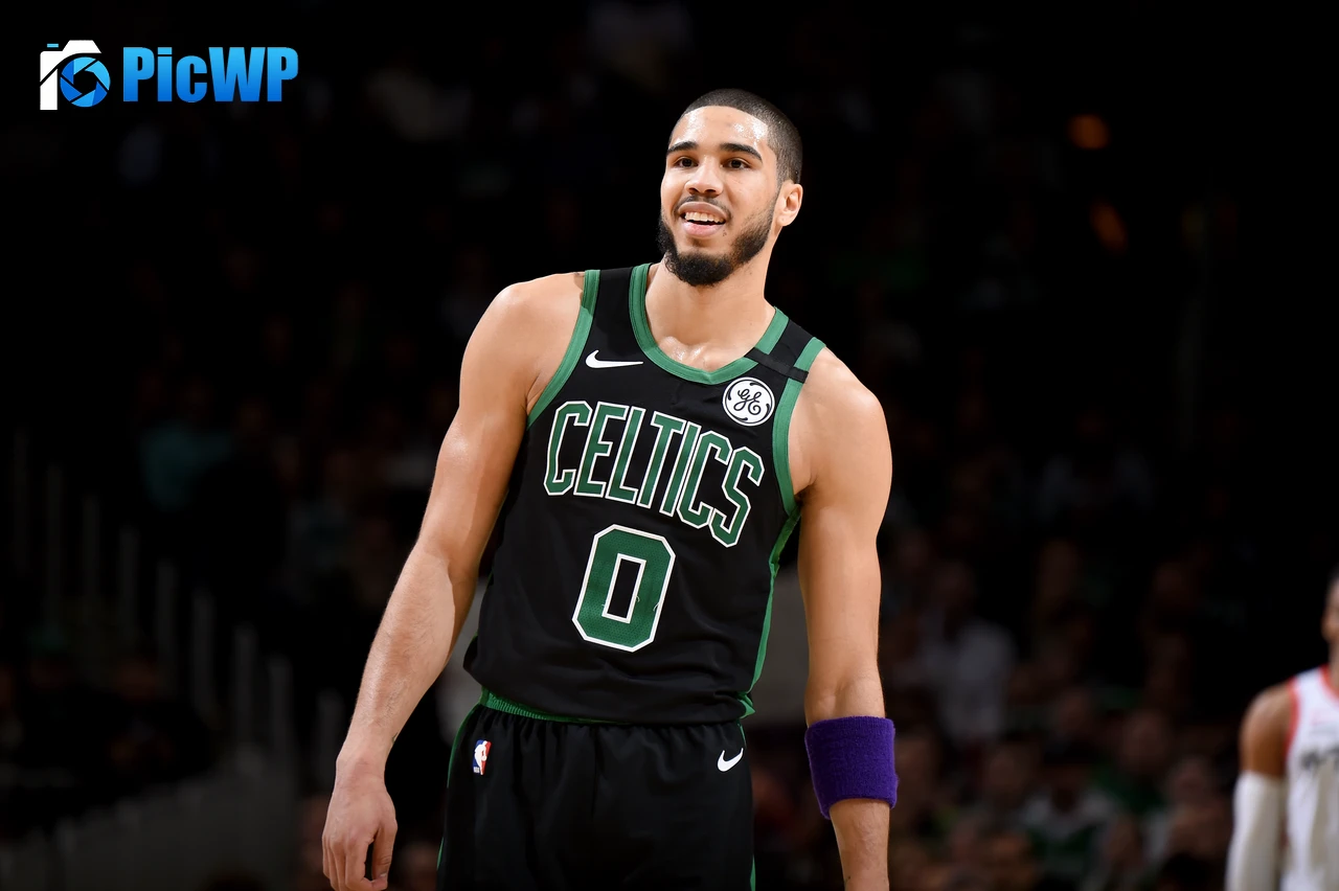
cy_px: 446
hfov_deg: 5.9
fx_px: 13011
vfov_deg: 3.9
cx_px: 670
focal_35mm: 350
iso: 500
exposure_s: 1/250
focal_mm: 350
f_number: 5.6
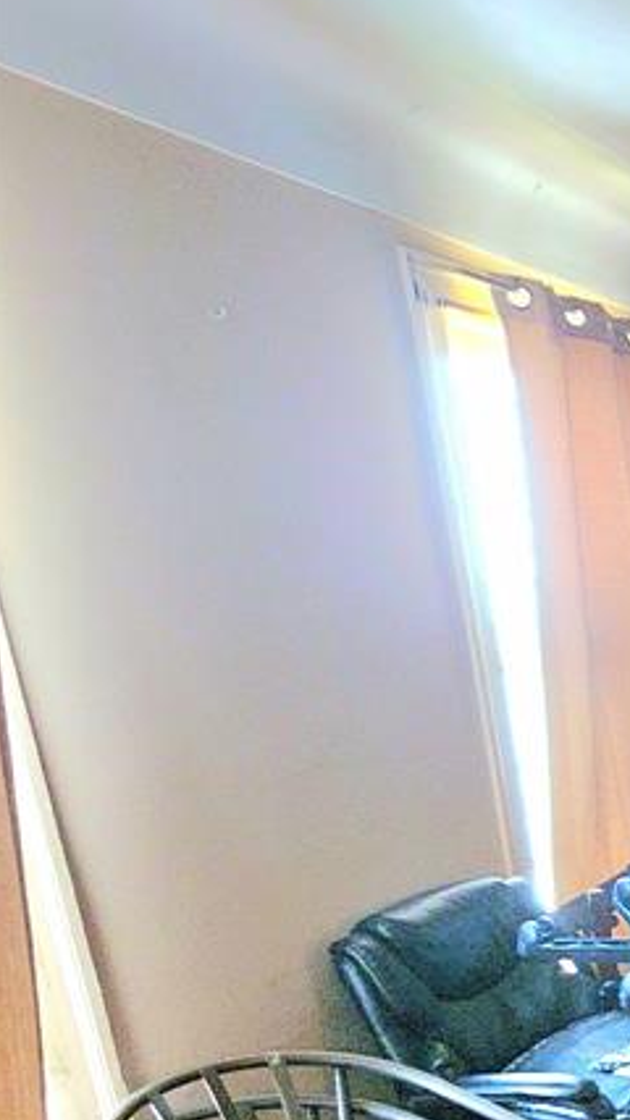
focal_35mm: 34
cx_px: 1331
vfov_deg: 56.0
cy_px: 797
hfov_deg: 18.0
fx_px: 1010
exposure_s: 1/30
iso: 640
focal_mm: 2.2
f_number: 2.2
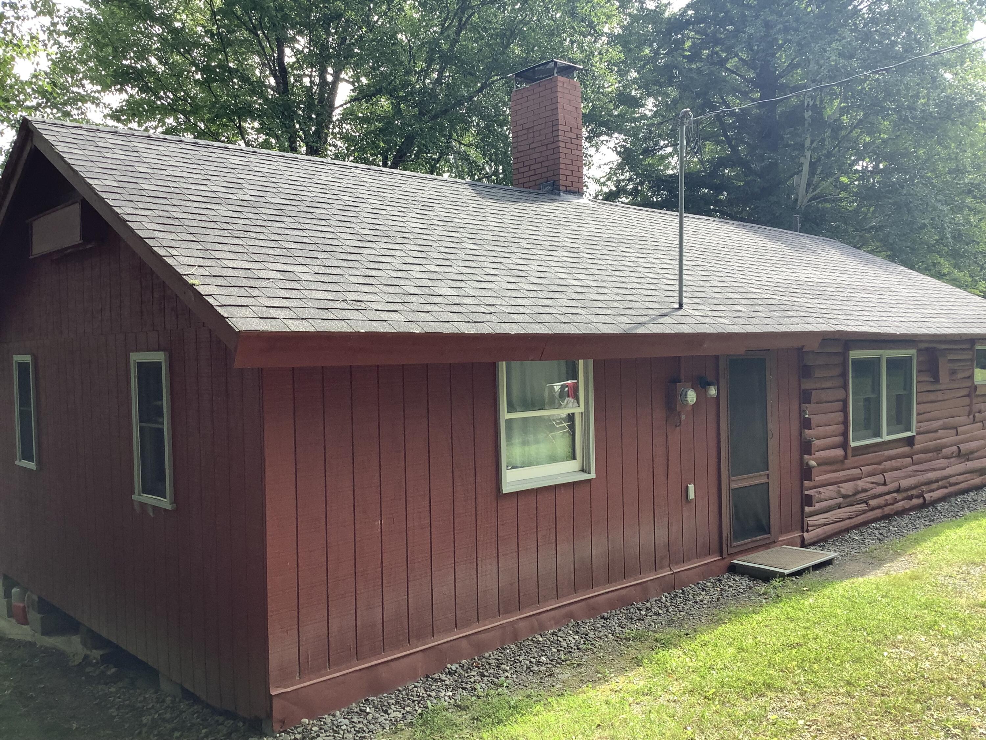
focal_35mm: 31
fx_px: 883
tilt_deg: -1.2
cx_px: 493
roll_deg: +0.5
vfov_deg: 45.4
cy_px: 370
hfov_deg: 58.4
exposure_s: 1/165
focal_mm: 3.3
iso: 25
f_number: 2.4
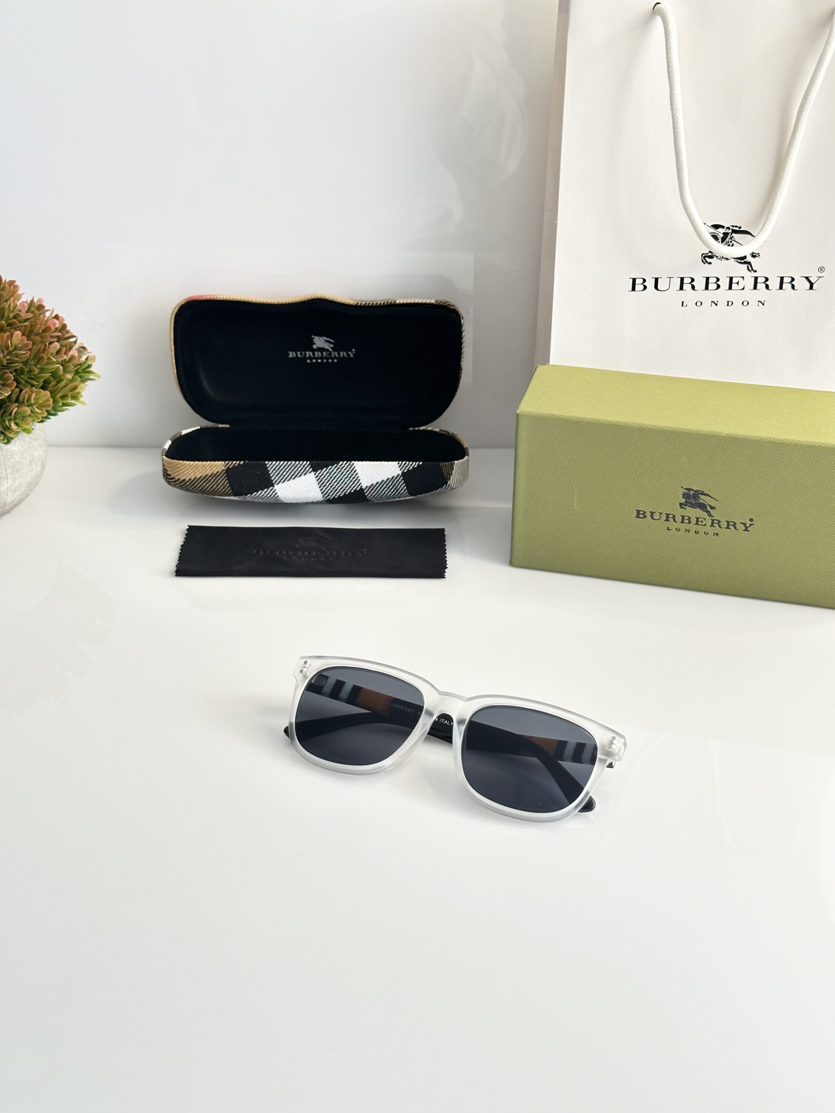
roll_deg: -0.8
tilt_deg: -28.7
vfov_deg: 39.7
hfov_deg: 30.3
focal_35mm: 48
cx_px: 418
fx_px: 1544
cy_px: 556
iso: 100
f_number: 1.78
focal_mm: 6.86
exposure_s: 1/60
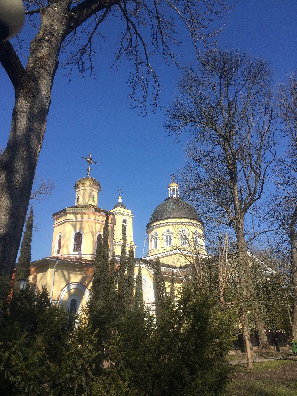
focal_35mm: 29
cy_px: 198
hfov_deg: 48.2
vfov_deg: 61.7
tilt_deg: +16.4
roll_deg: +0.6
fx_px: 332
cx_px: 148
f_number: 2.2
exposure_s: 1/2160
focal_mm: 4.15
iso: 32
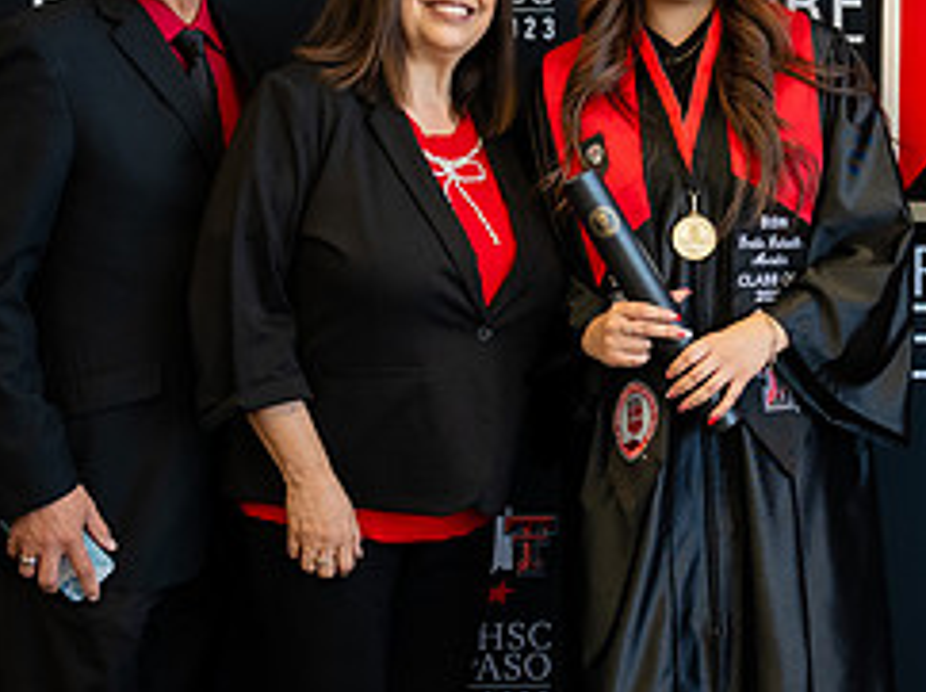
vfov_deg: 11.7
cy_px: 341
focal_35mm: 127
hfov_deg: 15.3
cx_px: 863
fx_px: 3394
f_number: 2.8
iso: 640
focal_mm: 37
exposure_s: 1/125
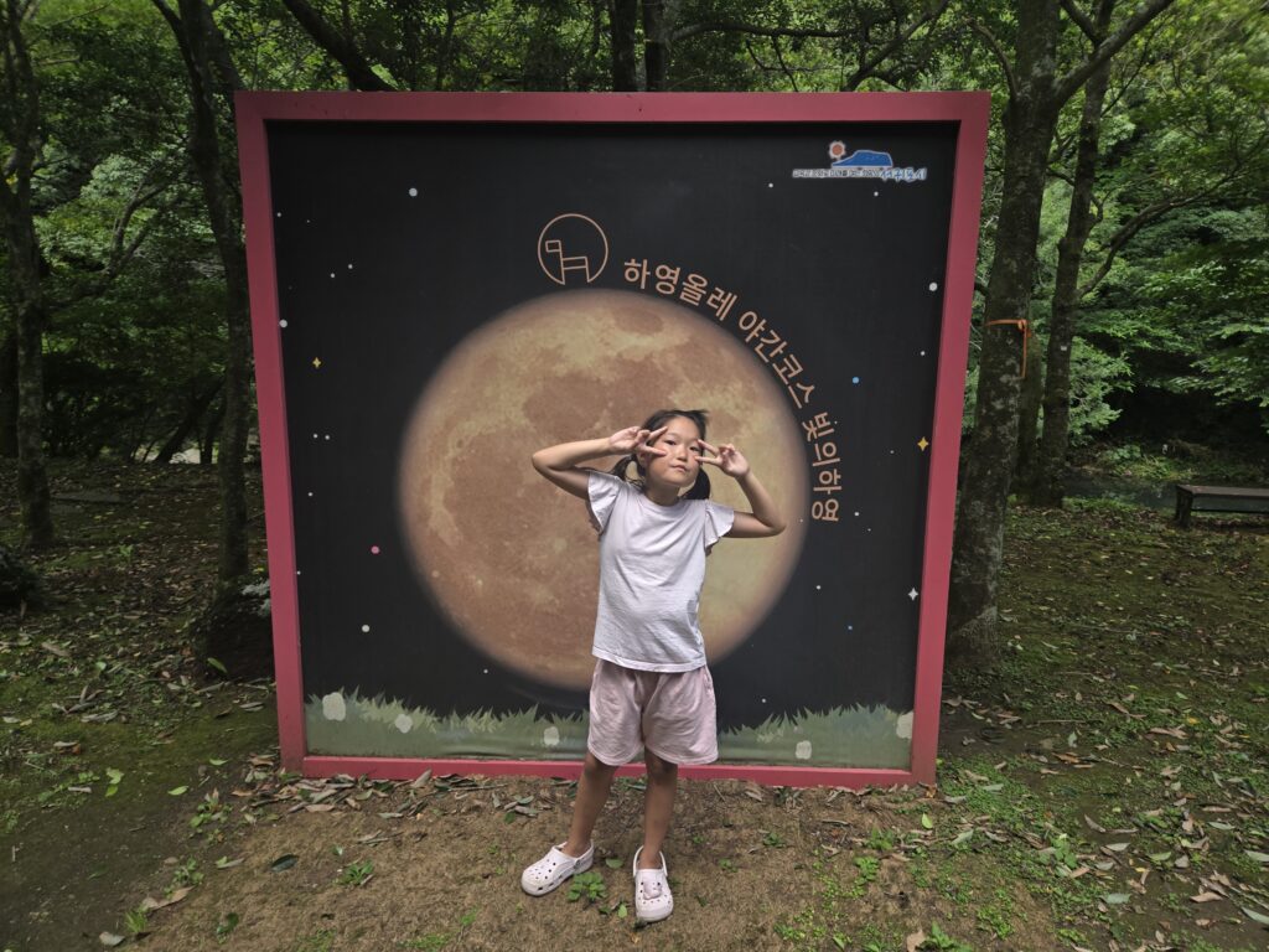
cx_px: 634
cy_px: 476
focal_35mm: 23
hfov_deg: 73.9
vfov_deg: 58.9
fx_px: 843
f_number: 1.8
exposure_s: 1/1044
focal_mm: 5.4
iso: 80
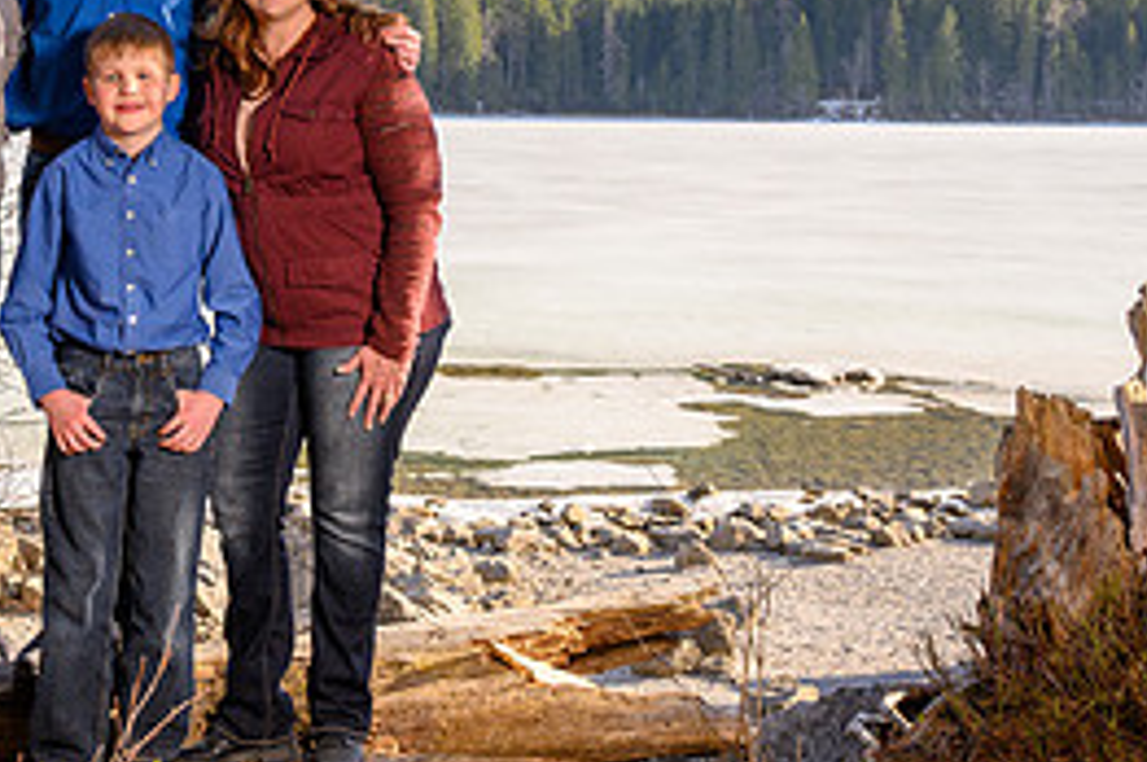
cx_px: 254
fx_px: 2068
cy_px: 4
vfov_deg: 20.2
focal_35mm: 65
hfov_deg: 30.4
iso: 125
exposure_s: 1/400
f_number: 4.5
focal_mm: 27.5
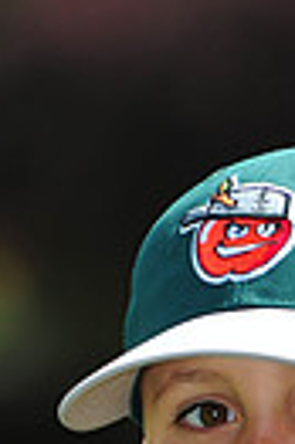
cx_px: 336
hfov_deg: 1.5
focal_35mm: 886
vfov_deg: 2.3
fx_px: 10918
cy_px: 708
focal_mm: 200
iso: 400
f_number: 5
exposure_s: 1/2000
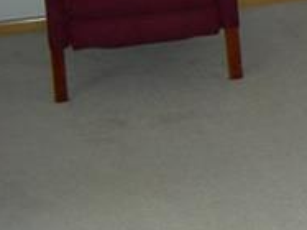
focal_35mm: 154
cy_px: -153
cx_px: 640
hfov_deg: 11.4
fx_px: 1365
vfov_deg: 9.3
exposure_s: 1/60.1
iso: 139
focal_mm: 7.5
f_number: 2.7
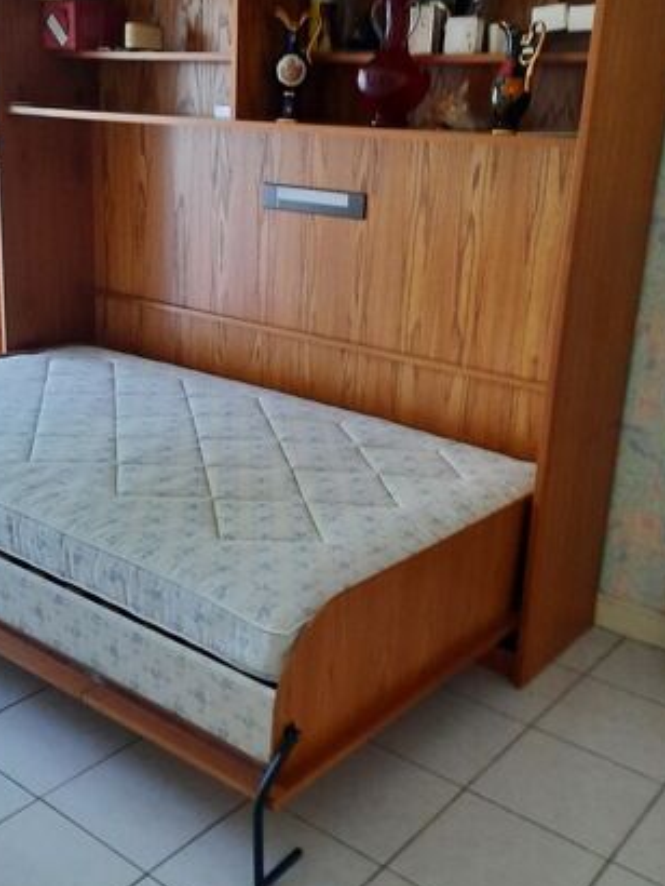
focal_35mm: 39
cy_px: 398
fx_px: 998
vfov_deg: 47.8
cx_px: 281
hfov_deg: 36.8
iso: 400
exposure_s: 1/33
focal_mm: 4.6
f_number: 2
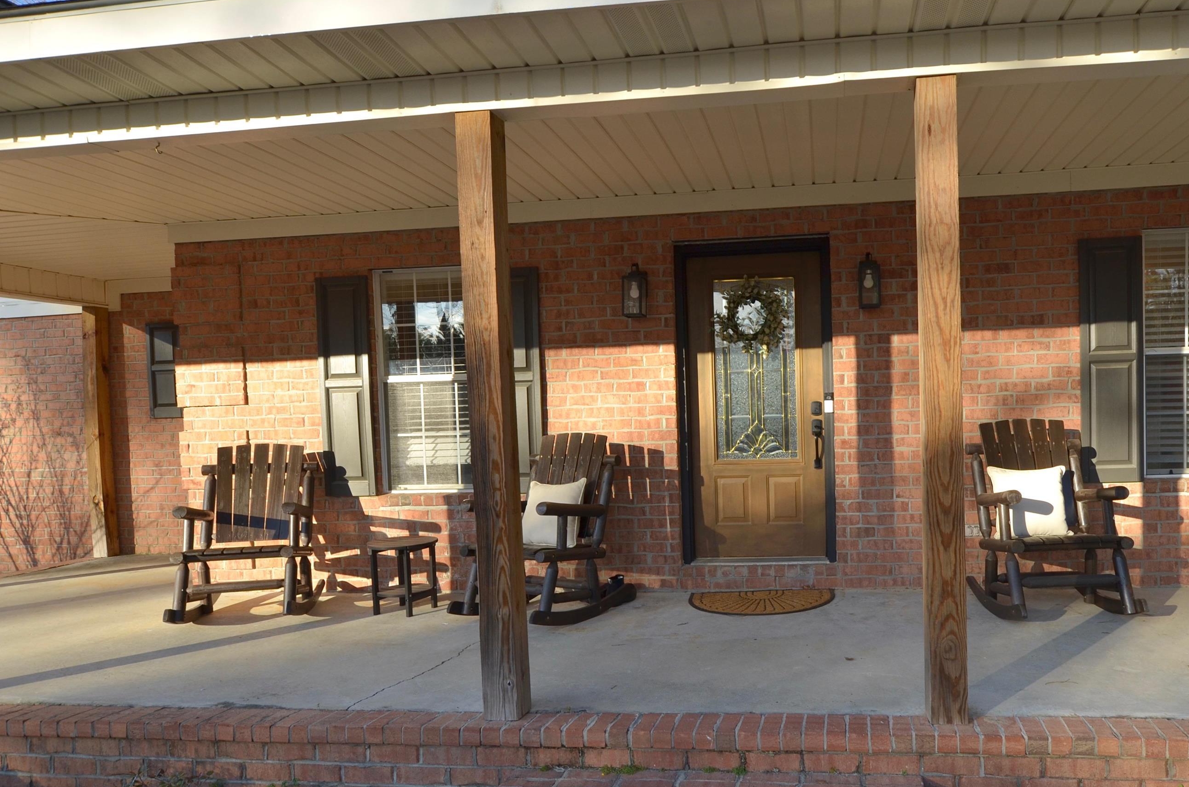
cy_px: 449
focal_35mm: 25
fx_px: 824
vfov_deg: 50.9
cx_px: 700
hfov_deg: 71.0
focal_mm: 14
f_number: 9
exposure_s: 1/125
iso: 200
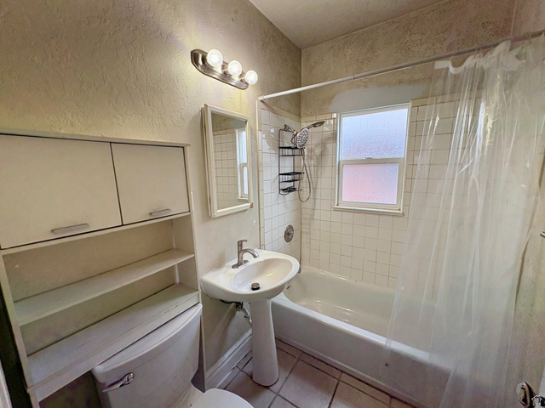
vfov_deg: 85.7
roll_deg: +1.9
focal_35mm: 14
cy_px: 204
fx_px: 220
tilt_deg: -9.7
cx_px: 272
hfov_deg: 102.1
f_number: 2.2
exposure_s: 1/120
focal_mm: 2.22
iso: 100
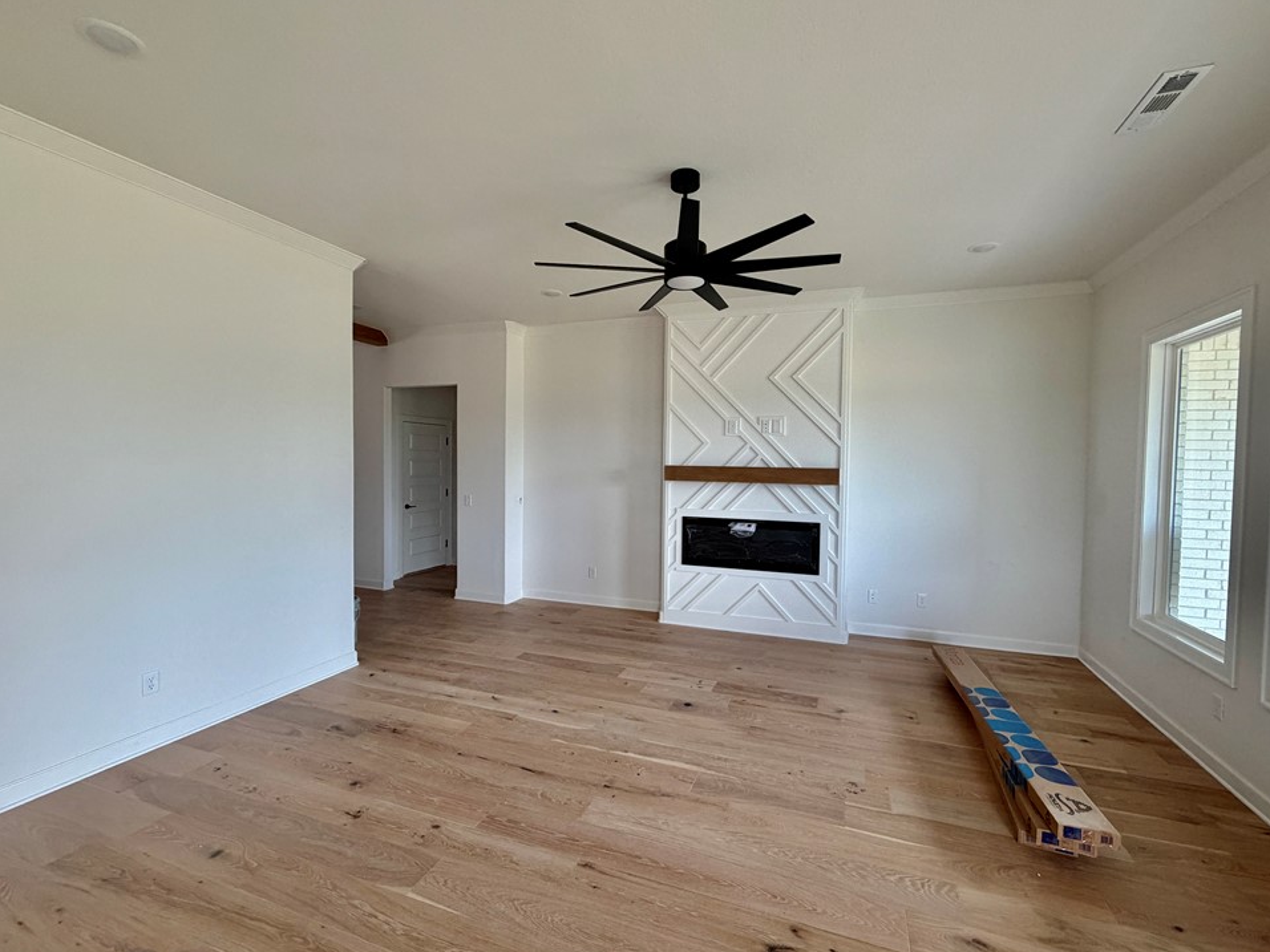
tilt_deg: -0.7
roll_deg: -0.9
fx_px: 550
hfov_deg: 98.1
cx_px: 658
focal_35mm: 15
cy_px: 475
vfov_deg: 81.7
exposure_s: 1/121
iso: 160
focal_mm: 2.22
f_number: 2.2
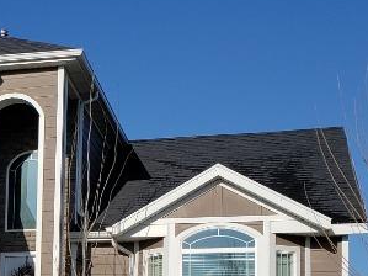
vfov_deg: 16.0
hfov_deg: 20.1
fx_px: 946
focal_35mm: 89
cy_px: 317
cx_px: -117
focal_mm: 4.3
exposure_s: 1/2686
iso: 50
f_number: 2.4
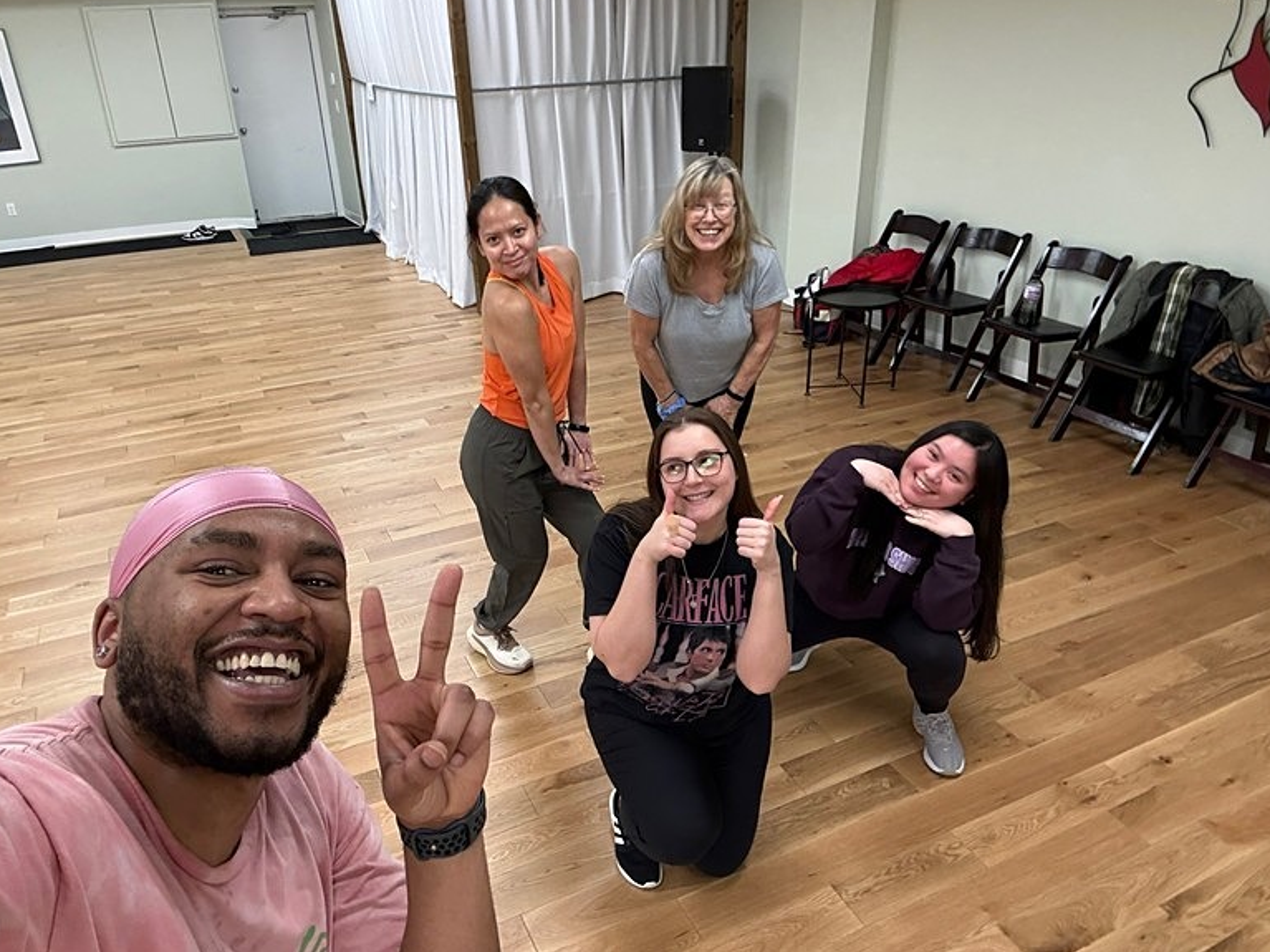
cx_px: 621
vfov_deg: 56.8
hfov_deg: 71.6
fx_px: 880
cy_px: 462
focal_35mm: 24
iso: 100
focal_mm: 2.69
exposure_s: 1/60
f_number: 1.9
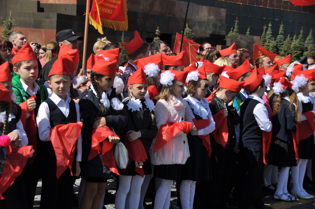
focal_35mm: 78
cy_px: 104
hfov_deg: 26.0
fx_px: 682
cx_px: 158
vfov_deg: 17.5
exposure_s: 1/1000
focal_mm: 52
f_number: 5
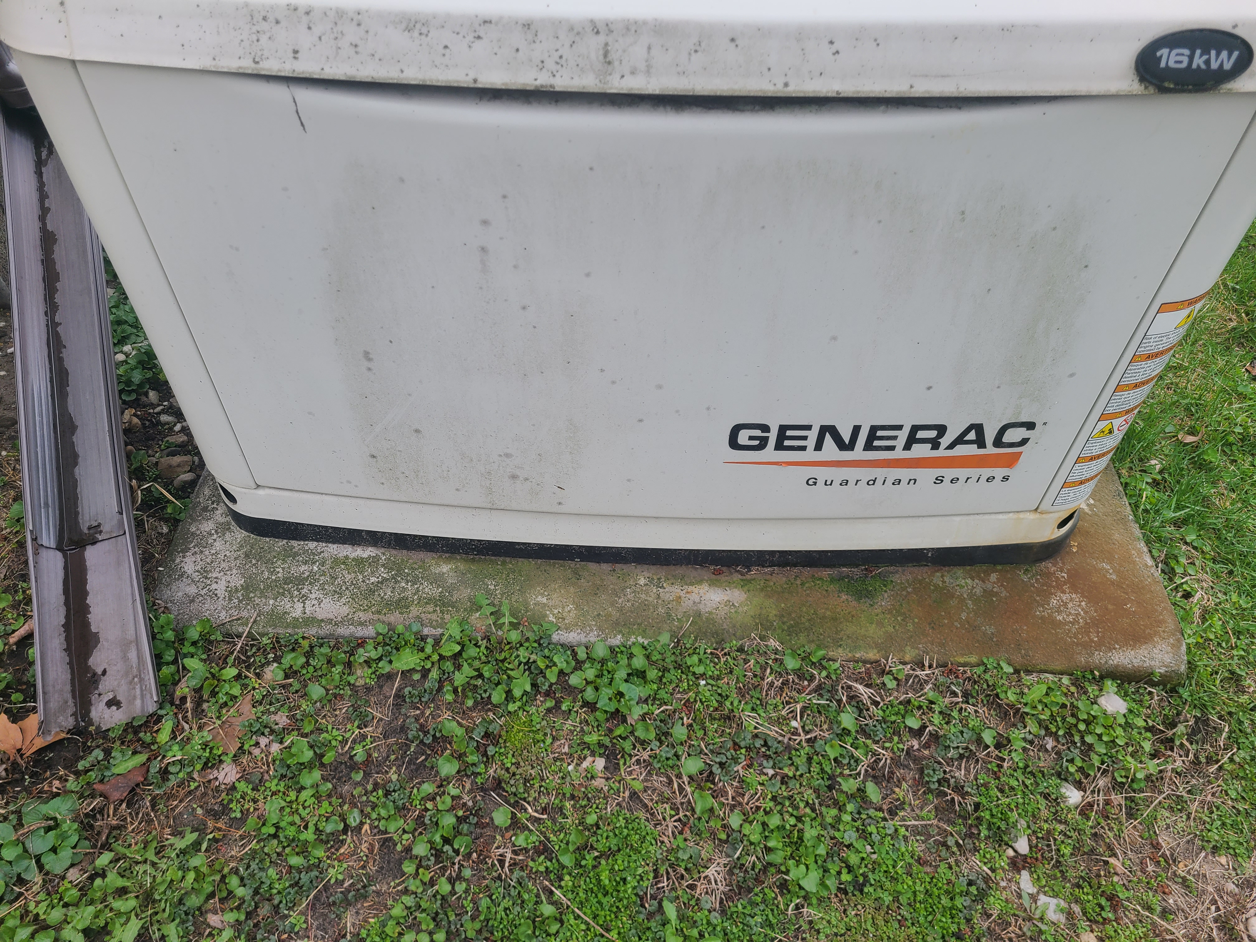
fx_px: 943
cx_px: 628
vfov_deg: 53.1
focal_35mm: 26
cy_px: 471
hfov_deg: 67.3
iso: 40
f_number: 1.8
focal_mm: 5.4
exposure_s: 1/937
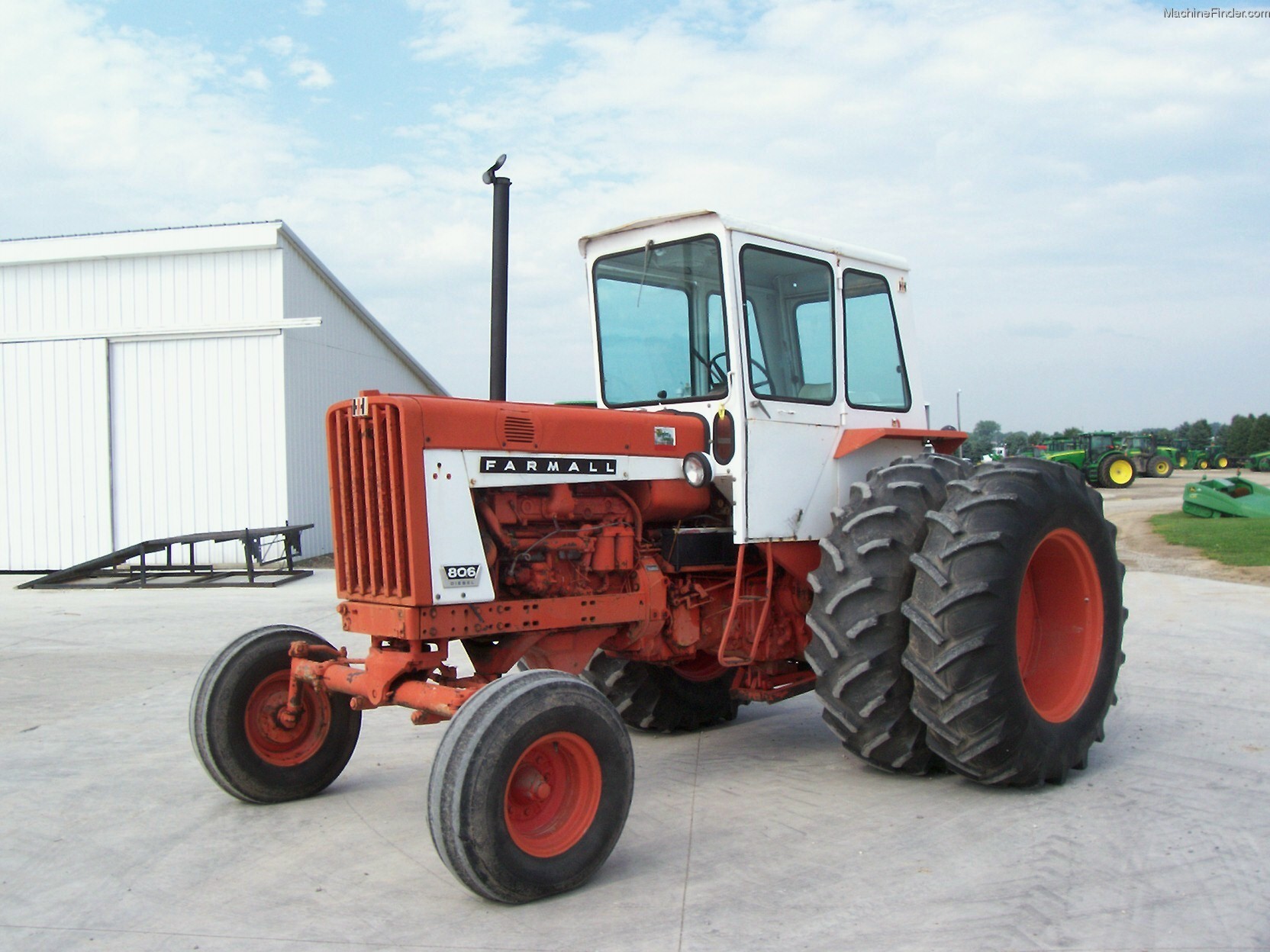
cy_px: 476
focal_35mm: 34
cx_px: 635
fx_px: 1247
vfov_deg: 41.8
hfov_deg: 54.0
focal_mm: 5.6
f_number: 5.1
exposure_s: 1/270
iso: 80
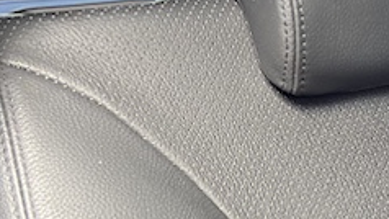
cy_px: 319
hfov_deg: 16.1
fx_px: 1228
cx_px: 631
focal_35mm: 119
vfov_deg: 9.9
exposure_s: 1/103
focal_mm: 5.7
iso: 125
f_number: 1.5
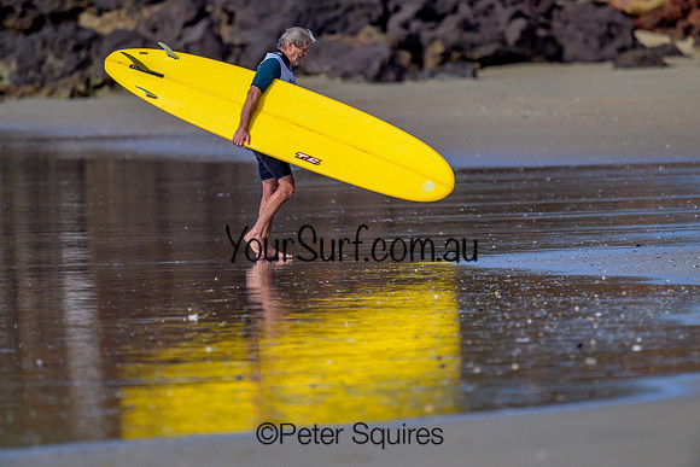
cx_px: 350
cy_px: 234
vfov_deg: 1.2
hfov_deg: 1.8
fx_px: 21782
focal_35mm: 1120
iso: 640
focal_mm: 1120
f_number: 9
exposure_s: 1/2000
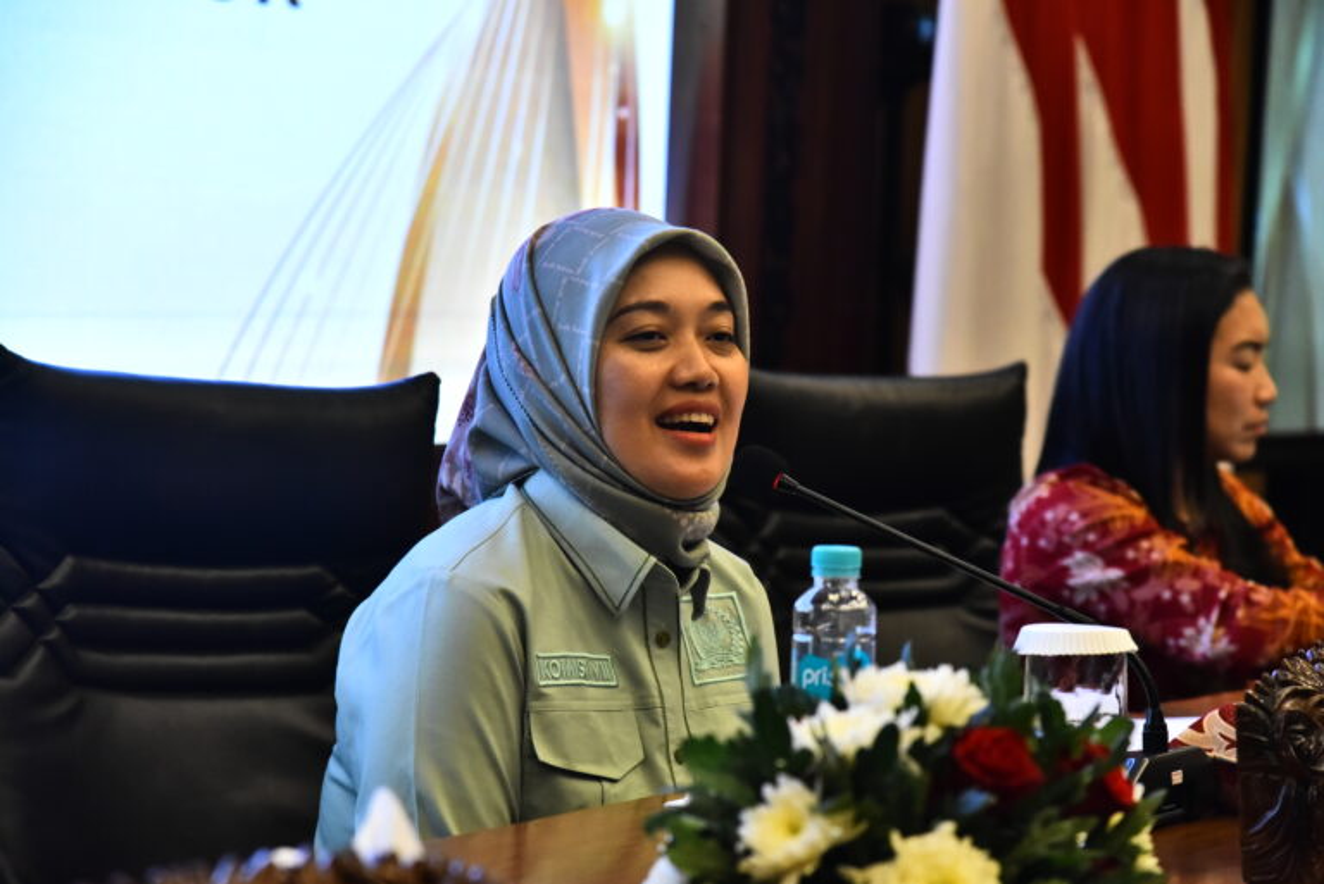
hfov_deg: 17.1
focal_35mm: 120
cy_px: 442
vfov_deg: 11.4
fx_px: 4416
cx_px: 662
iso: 3200
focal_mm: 120
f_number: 5.6
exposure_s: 1/100
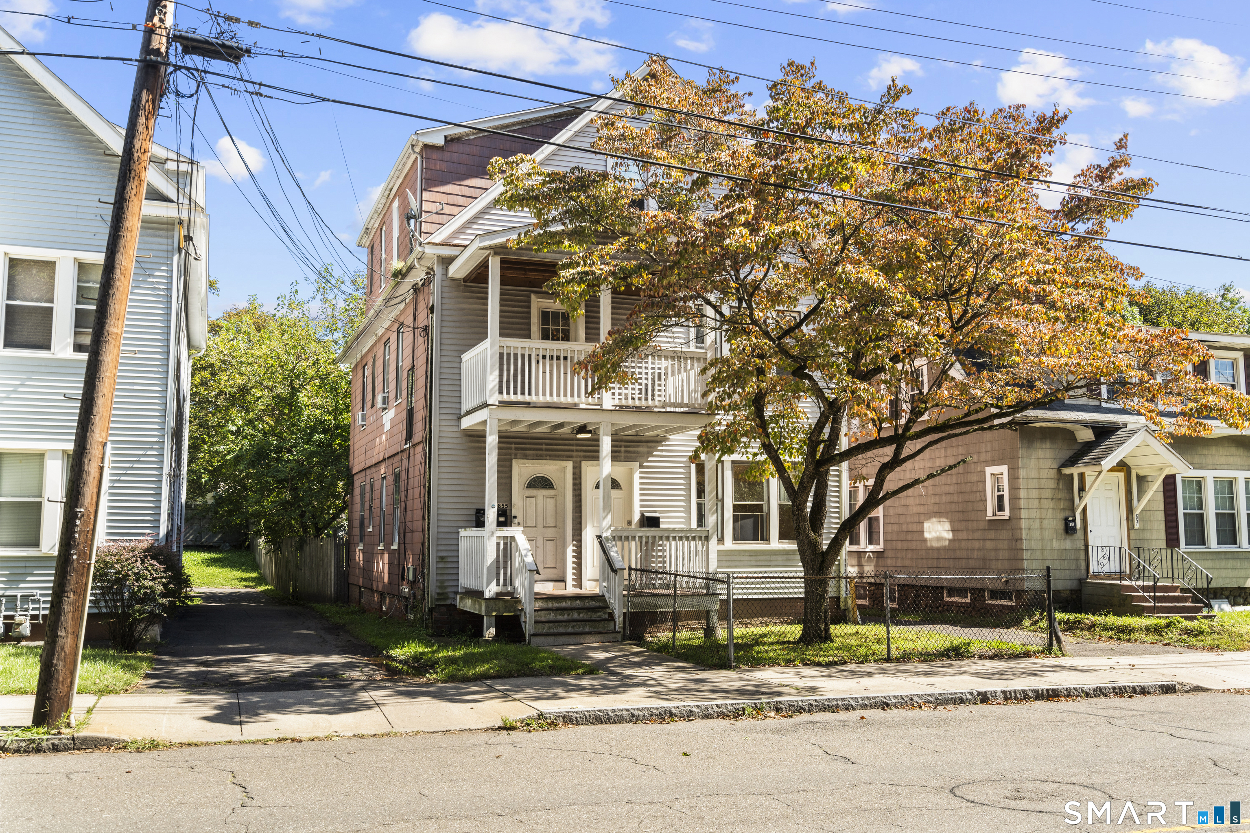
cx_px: 625
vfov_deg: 40.0
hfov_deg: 57.2
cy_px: 417
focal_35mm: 33
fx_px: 1146
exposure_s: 1/25
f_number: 9
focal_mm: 33
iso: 200
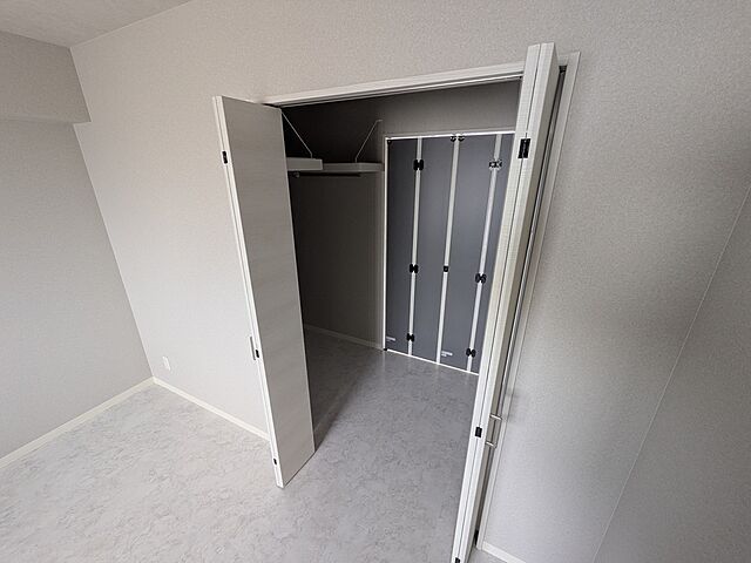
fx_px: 304
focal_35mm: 14
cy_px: 282
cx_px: 376
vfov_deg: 85.7
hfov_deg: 102.1
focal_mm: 1.83
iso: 97
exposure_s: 1/24
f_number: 2.2
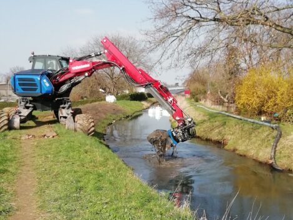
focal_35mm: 31
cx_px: 146
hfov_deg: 58.3
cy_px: 110
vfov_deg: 45.5
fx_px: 263
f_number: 2.2
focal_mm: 3.46
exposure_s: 1/1013
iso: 50
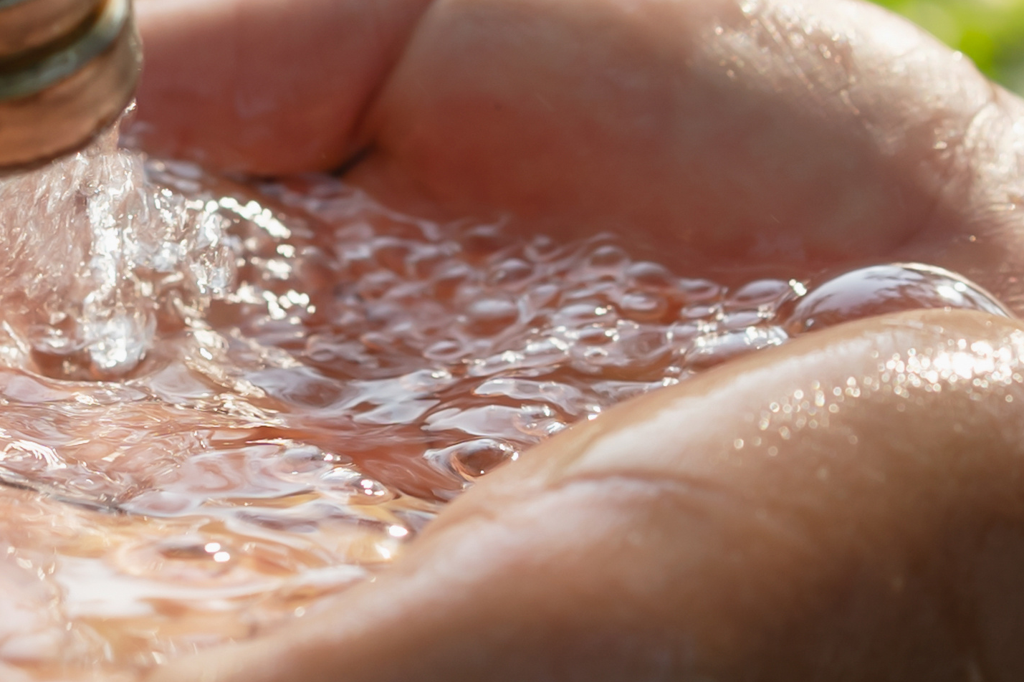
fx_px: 4180
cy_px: -37
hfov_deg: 13.9
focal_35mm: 147
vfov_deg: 9.3
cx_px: 328
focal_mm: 35
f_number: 5.6
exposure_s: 1/250
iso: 100
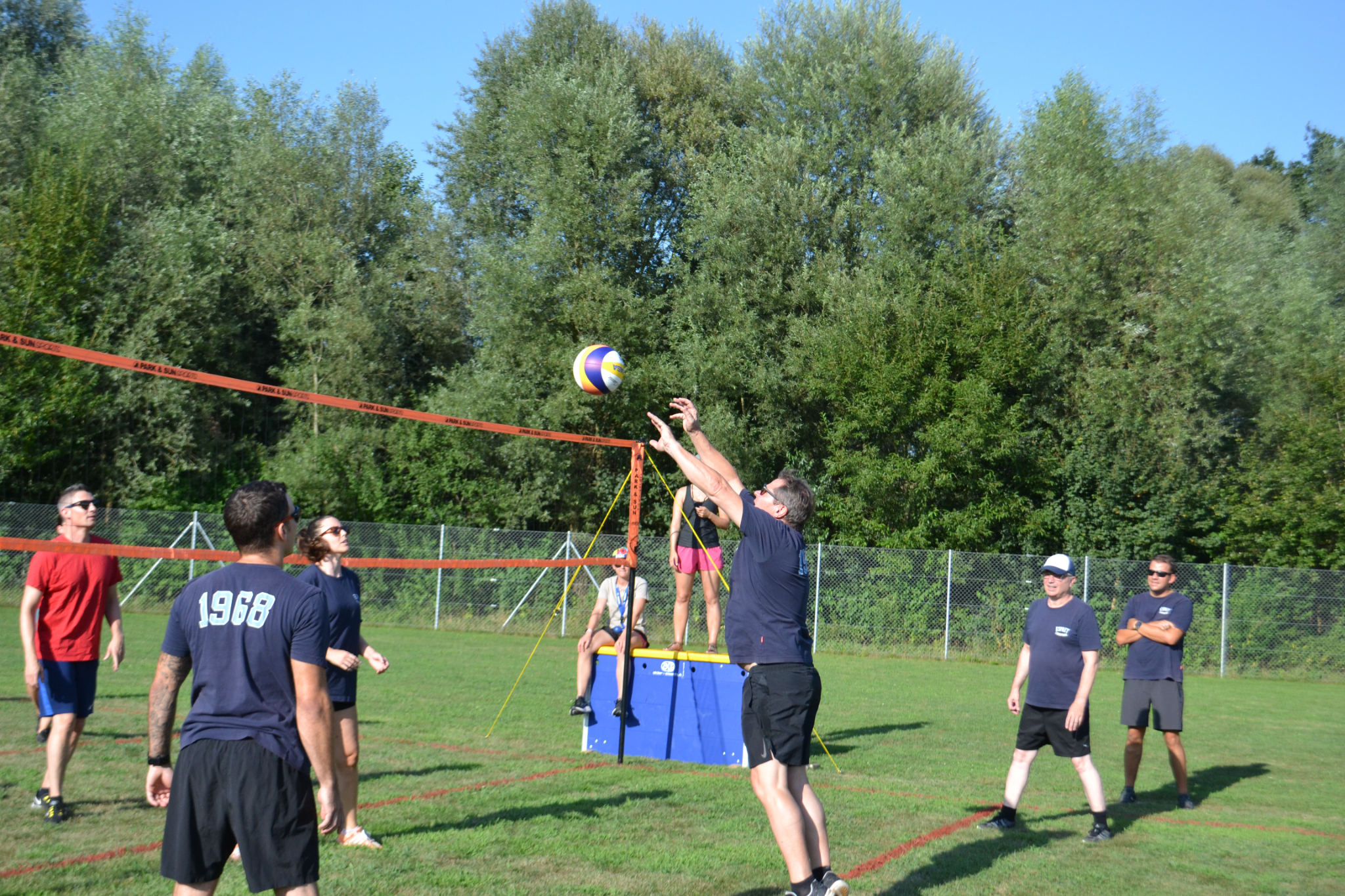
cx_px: 672
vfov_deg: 29.9
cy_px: 448
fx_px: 1681
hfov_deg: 43.6
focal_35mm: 45
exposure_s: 1/1250
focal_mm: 30
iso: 400
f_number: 5
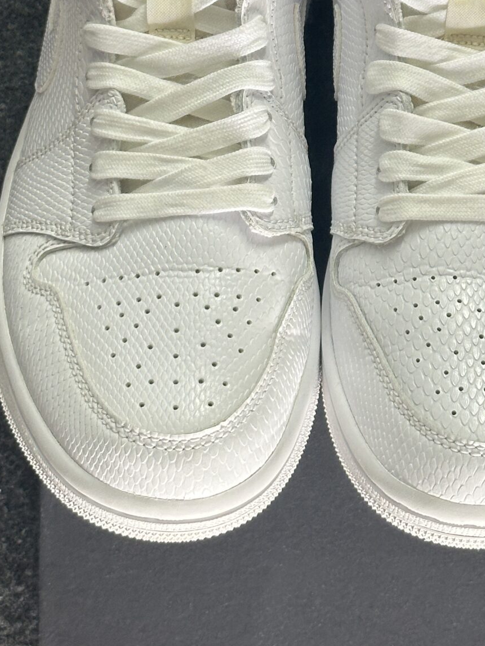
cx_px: 302
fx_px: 1999
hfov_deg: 13.8
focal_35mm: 107
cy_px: 86
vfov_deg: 18.1
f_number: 1.78
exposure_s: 1/50
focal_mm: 6.86
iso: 100
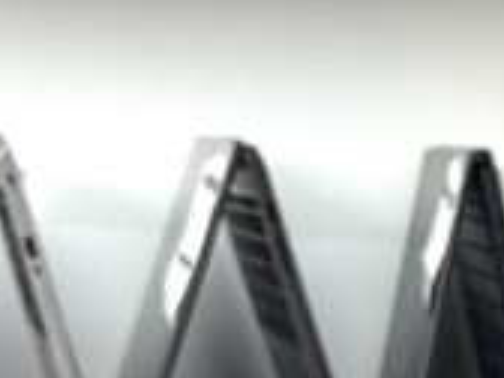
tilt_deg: -10.0
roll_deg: -1.4
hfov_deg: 8.4
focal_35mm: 228
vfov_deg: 6.4
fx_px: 3320
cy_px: 705
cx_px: 837
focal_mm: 6.76
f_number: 1.78
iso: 64
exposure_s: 1/157
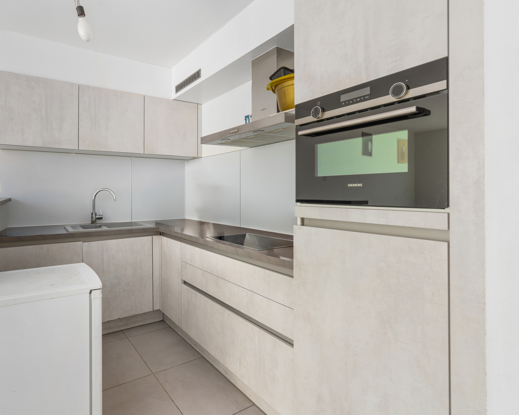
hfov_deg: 82.5
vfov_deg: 70.8
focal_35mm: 19
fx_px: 292
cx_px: 213
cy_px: 201
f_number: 11
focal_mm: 16
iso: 250
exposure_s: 1/20
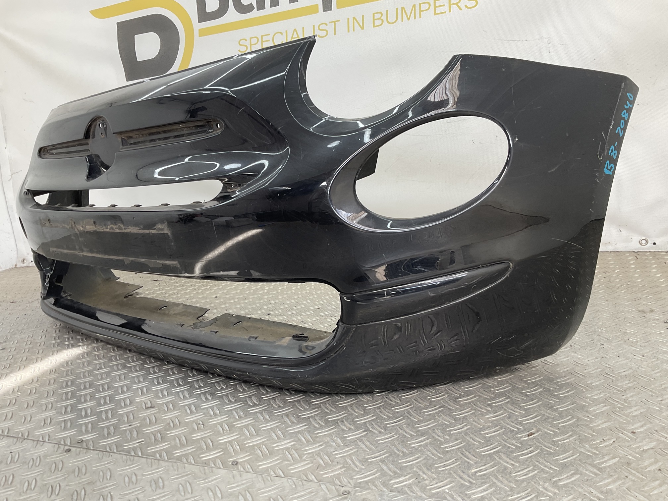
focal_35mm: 29
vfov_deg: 48.2
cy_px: 250
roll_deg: +7.0
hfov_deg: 61.7
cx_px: 334
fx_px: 560
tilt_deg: -12.8
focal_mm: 3
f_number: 1.8
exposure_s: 1/100
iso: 20
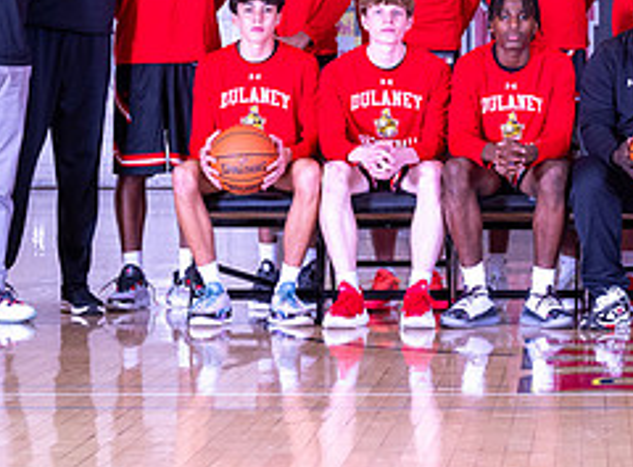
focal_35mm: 201
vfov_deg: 7.3
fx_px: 3654
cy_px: -58
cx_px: 663
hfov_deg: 9.8
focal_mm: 70
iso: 800
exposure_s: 1/125
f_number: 6.3
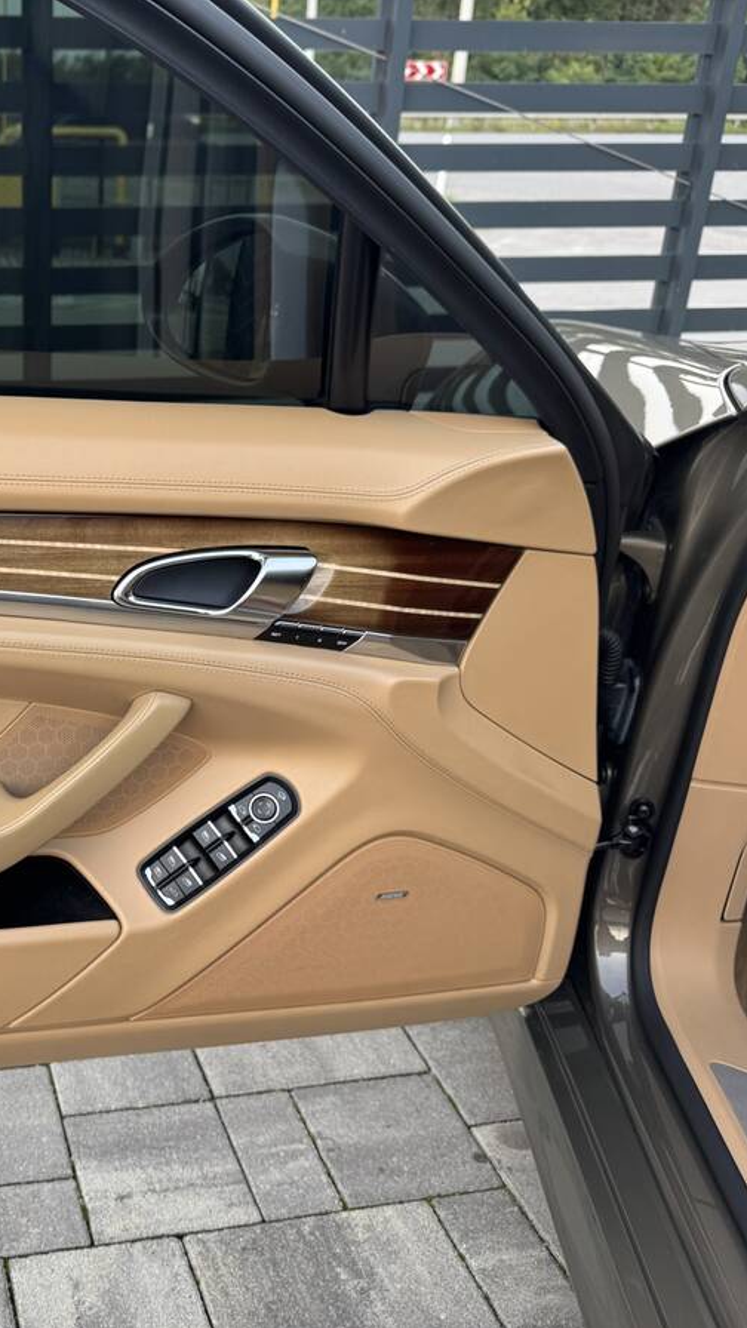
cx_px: 50
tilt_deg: -23.7
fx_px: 1232
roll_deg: +0.2
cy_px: 664
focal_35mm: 35
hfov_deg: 31.8
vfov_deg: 56.6
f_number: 1.78
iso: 64
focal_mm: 6.76
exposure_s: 1/121
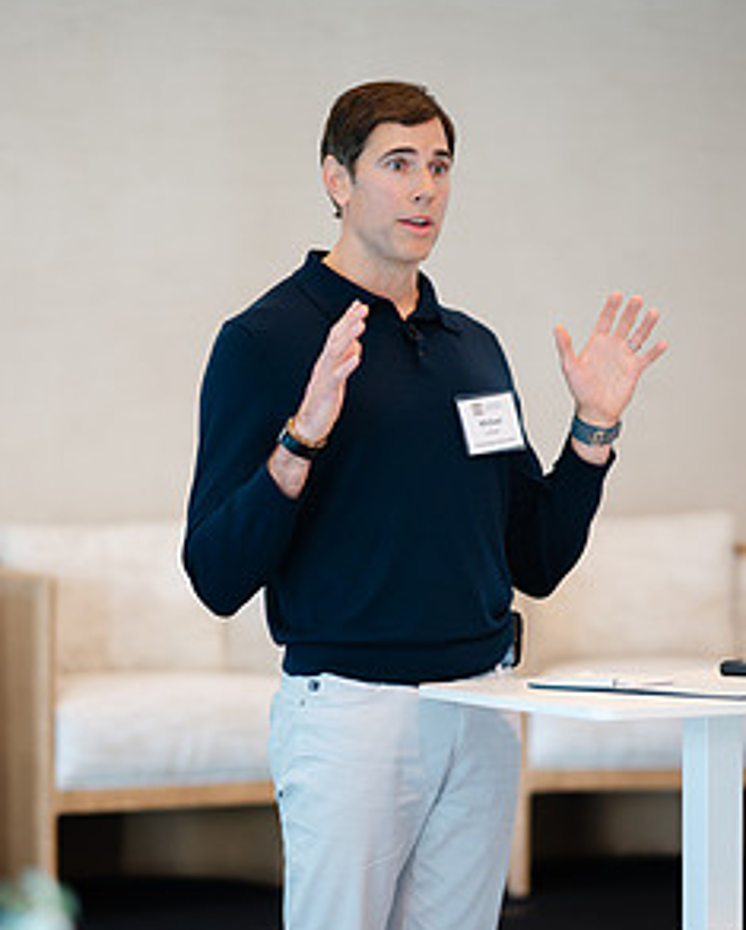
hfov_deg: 10.2
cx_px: 386
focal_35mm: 151
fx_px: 4161
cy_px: 594
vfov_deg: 12.7
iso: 250
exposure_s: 1/125
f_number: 1.4
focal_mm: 105
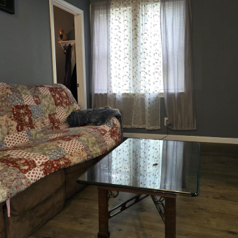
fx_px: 272
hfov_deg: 47.2
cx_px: 114
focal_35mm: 35
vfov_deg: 47.2
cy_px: 112
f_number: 1.7
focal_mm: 6.3
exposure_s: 1/17.2
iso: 125
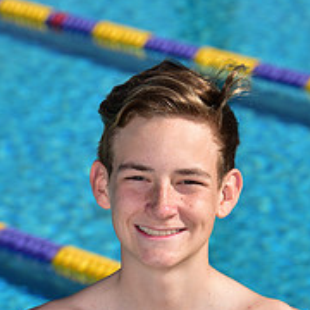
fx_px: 3749
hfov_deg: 4.7
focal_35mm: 370
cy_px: 420
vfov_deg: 4.7
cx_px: 168
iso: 64
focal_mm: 135
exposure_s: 1/250
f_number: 8
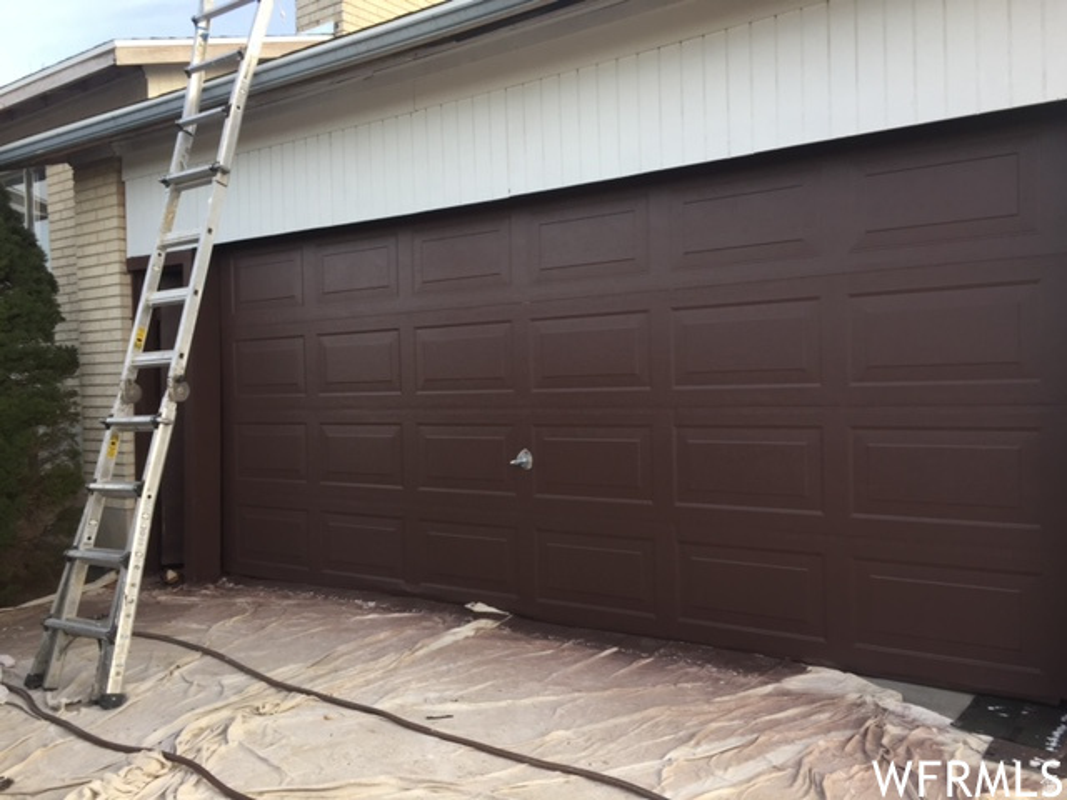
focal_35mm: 29
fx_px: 894
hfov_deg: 61.7
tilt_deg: -4.5
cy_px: 400
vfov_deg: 48.2
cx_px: 534
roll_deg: +1.4
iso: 32
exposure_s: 1/260
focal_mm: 4.15
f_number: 2.2
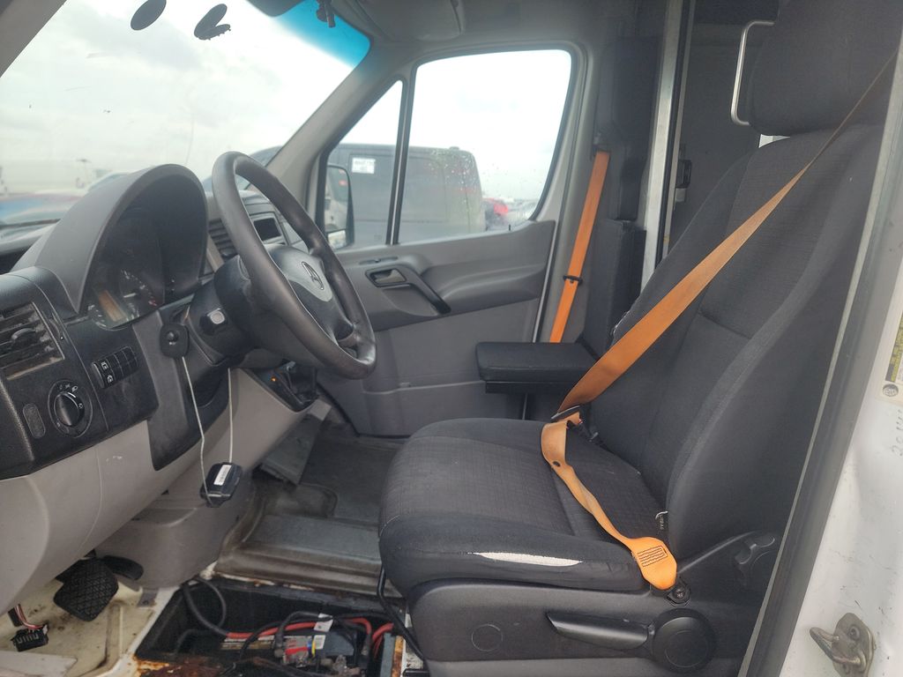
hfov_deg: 71.6
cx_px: 452
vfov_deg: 56.8
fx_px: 626
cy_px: 338
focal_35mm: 24
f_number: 1.8
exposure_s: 1/128
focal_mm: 6.7
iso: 50
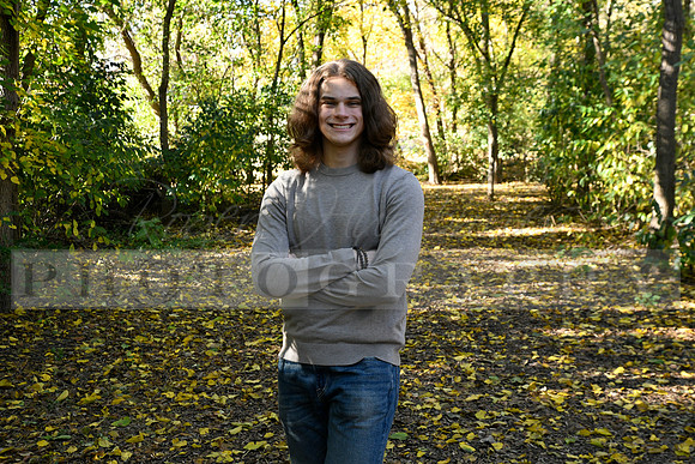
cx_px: 348
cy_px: 232
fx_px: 1004
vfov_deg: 26.0
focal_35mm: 52
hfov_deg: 38.2
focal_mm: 52
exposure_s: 1/160
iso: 1600
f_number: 8
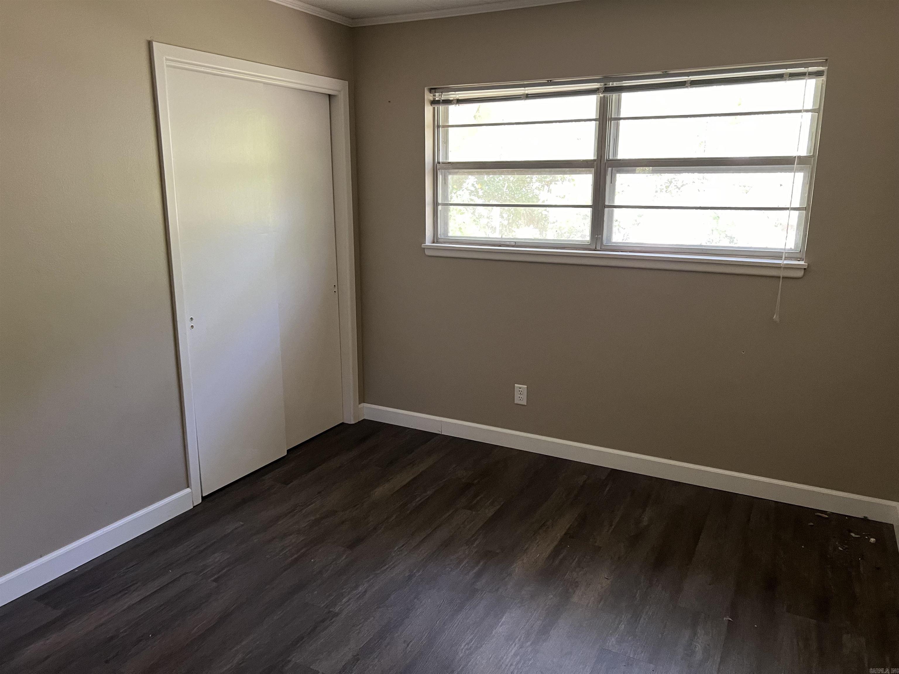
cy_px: 337
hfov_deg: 67.3
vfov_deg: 53.1
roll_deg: +1.4
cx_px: 450
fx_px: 675
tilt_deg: -11.3
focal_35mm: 26
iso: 250
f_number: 1.5
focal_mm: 5.7
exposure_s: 1/60
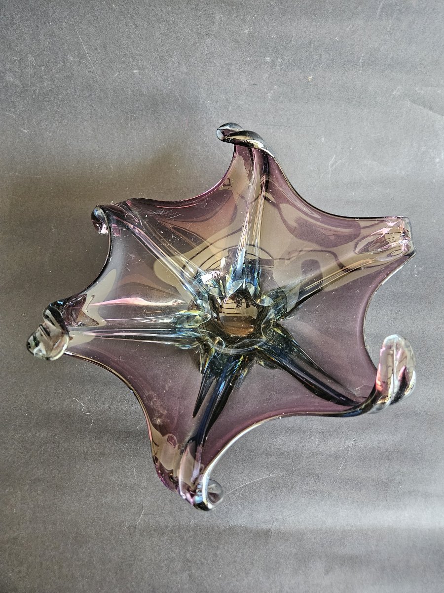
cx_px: 222
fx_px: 393
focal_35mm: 23
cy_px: 296
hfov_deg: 58.9
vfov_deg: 73.9
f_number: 1.8
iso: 1000
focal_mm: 5.4
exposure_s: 1/100
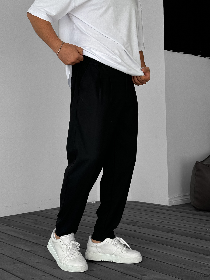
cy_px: 140
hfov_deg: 30.3
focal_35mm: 48
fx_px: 388
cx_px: 105
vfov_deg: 39.7
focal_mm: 6.76
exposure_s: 1/270
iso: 64
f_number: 1.8
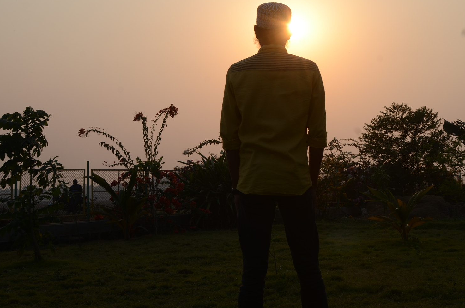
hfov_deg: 30.9
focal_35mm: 65
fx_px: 834
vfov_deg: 20.9
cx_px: 317
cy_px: 110
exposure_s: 1/160
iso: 100
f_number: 9
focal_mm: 31
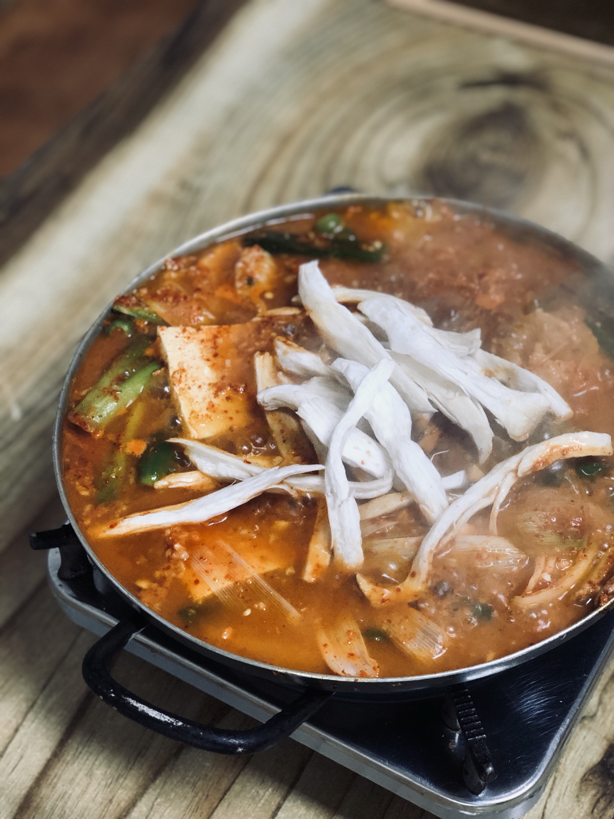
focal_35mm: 57
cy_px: 410
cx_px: 307
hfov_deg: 25.7
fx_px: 1348
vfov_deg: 33.8
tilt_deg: -49.1
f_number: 2.8
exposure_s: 1/30
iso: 200
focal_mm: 6.6
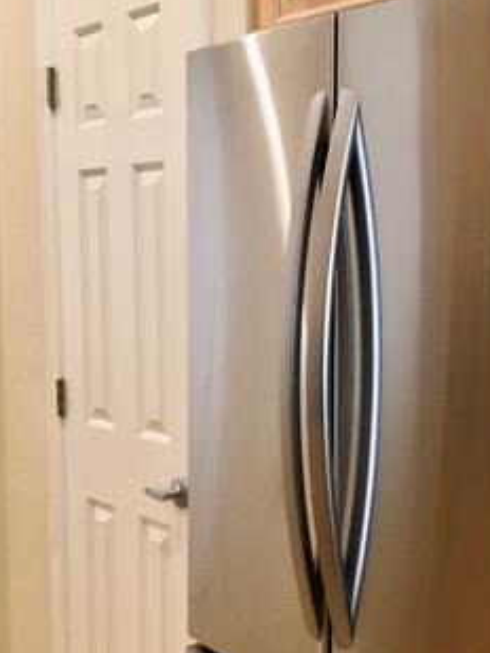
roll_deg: -0.7
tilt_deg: -6.2
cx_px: 348
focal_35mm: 60
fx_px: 1132
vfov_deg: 32.1
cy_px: 372
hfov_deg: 24.2
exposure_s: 1/30
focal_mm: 4.15
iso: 100
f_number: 2.2
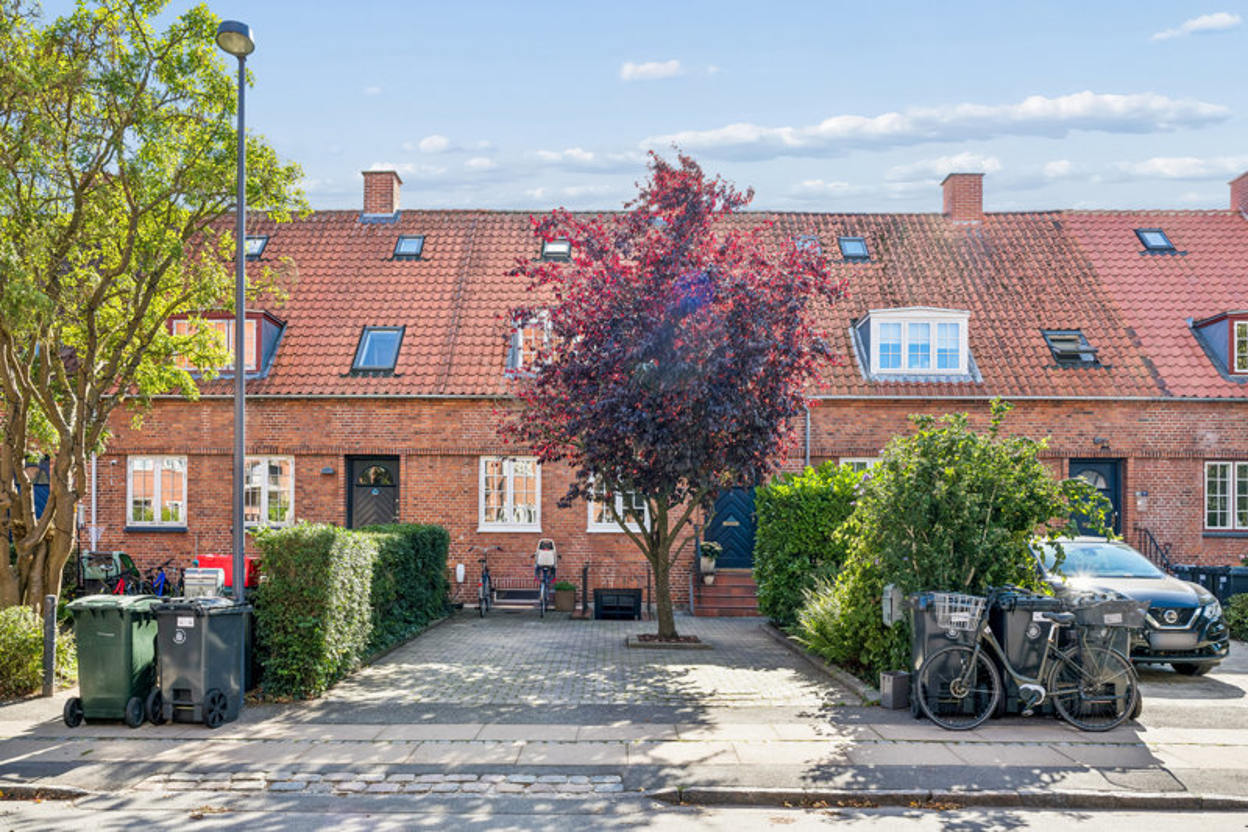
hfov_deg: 63.7
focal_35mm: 29
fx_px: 1005
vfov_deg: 44.9
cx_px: 624
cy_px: 416
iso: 160
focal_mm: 29
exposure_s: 1/125
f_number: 9
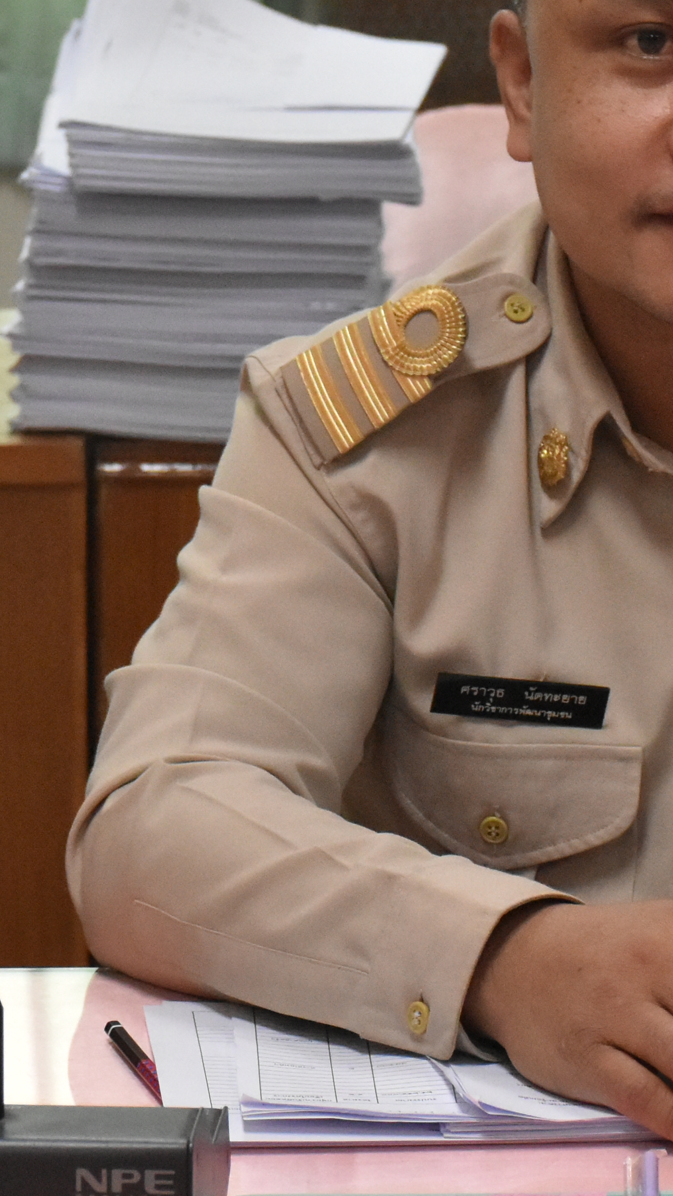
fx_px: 5933
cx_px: 72
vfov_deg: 11.5
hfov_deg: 6.5
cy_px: 322
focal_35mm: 187
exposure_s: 1/200
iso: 2500
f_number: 7.1
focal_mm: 50
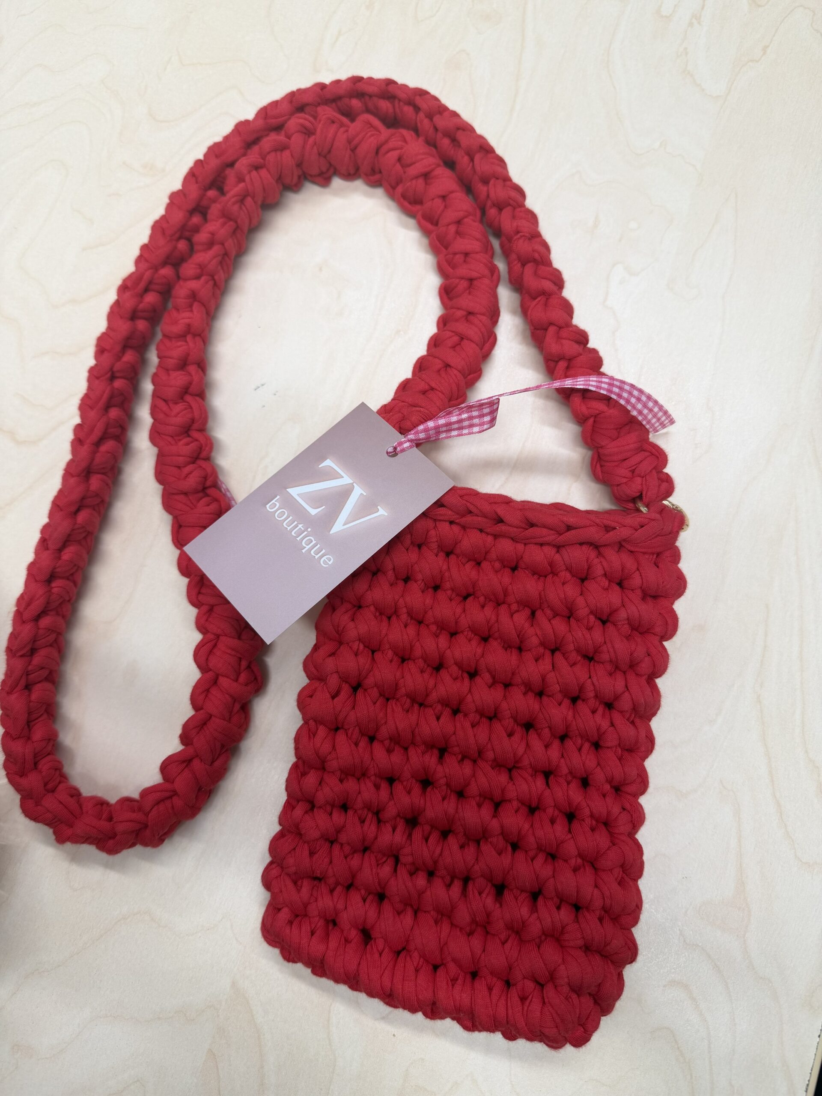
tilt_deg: -79.6
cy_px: 548
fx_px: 760
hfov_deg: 56.8
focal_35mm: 24
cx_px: 411
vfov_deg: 71.6
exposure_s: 1/121
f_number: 1.78
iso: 64
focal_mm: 6.76
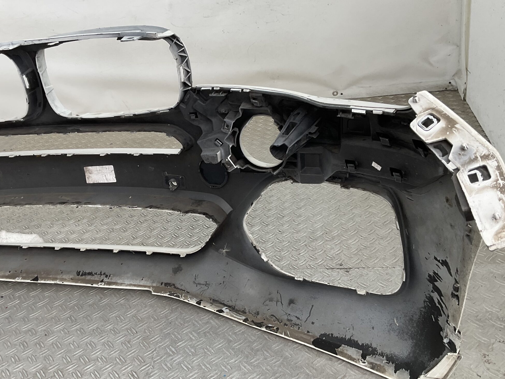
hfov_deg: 48.7
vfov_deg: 37.7
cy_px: 190
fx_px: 554
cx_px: 207
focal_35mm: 38
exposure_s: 1/104
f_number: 1.8
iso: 16
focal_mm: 3
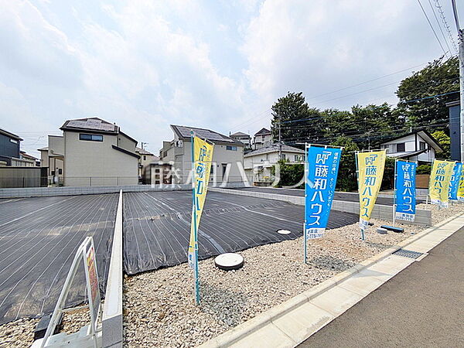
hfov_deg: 102.1
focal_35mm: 14
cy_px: 174
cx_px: 232
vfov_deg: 85.7
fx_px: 188
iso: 52
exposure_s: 1/3704
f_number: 2.2
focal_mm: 1.83
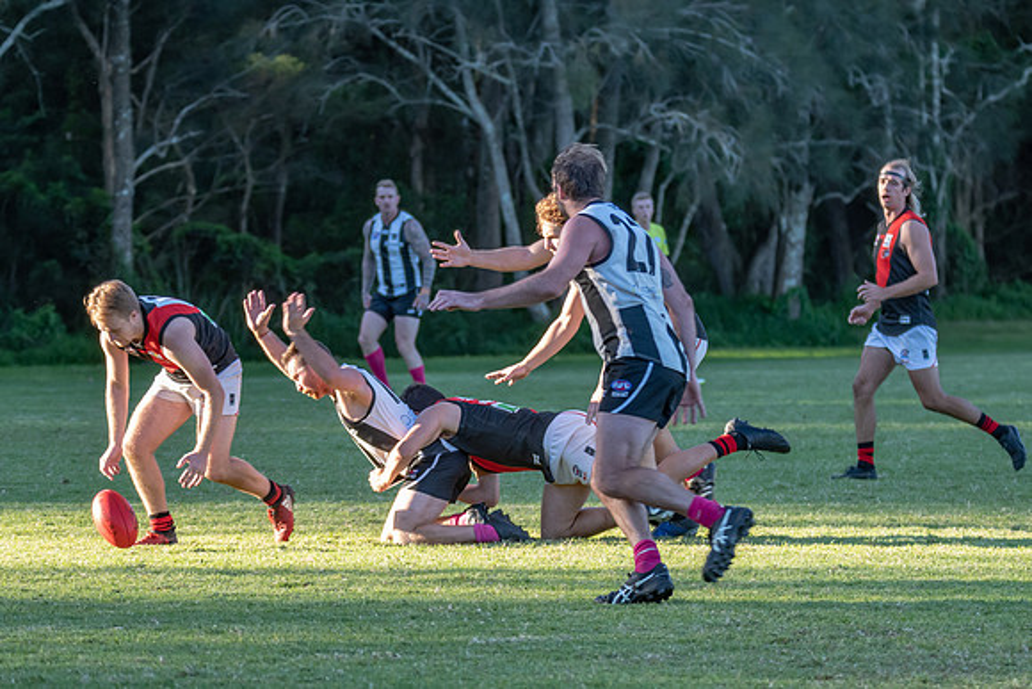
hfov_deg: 7.1
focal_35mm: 288
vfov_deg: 4.8
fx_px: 8262
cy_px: 344
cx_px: 516
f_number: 5.6
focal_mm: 180
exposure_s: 1/500
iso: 800
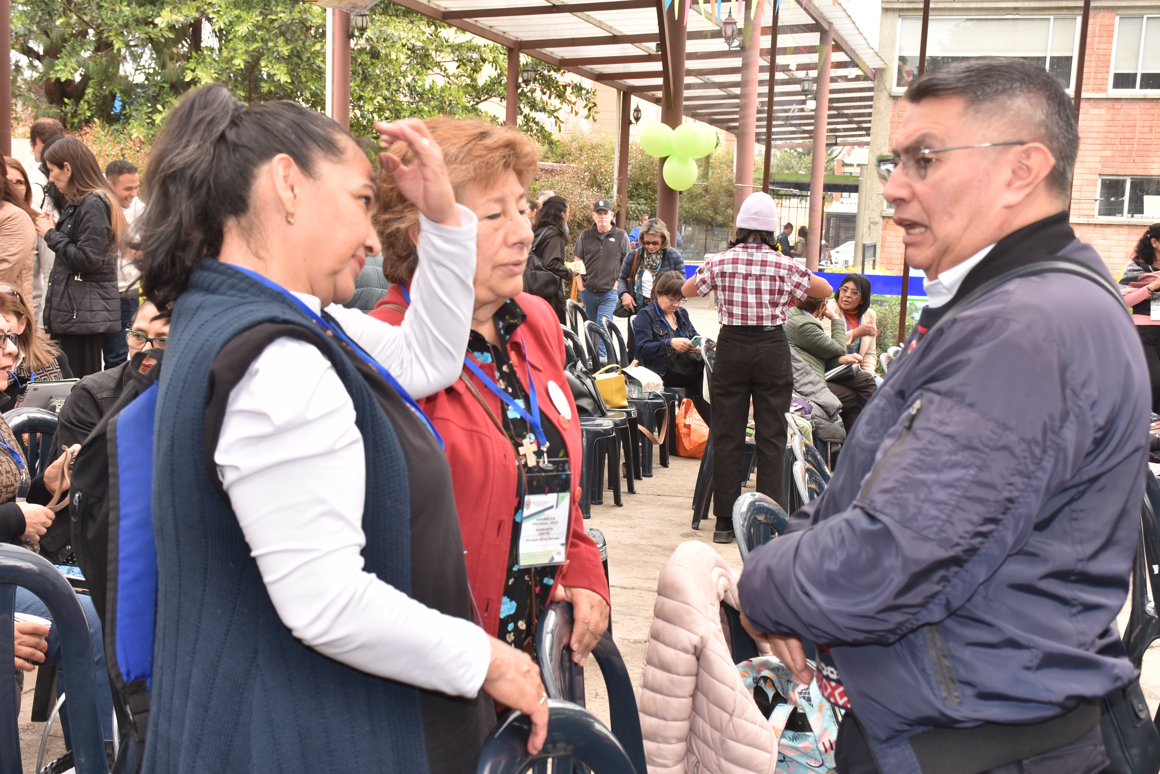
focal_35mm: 52
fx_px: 1676
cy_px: 377
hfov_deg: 38.2
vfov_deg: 26.0
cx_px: 561
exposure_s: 1/60
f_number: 7.1
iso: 125
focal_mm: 32
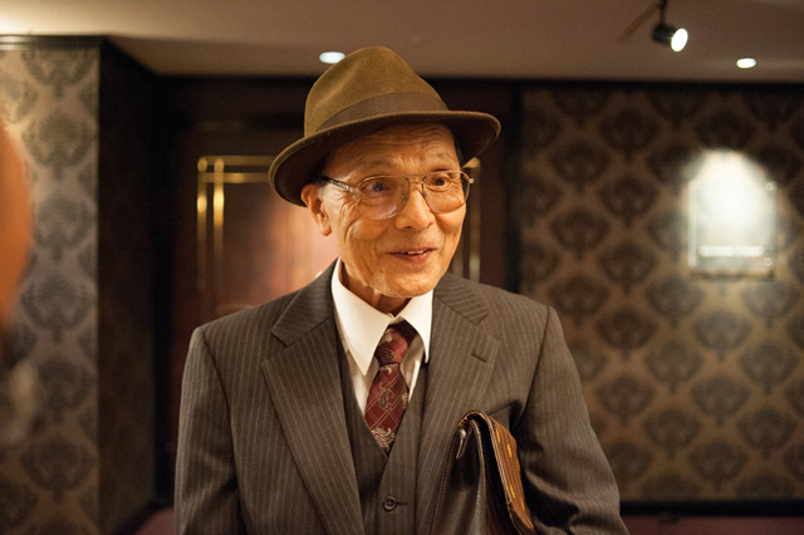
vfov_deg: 37.8
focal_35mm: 35
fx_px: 781
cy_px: 268
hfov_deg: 54.5
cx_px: 402
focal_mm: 35
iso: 5600
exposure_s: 1/100
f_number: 2.8
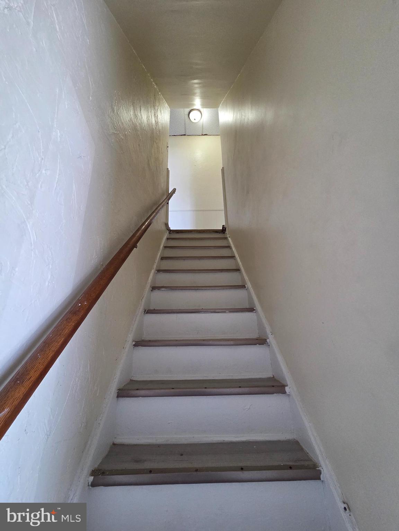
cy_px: 266
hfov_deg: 89.9
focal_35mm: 13
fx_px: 200
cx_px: 200
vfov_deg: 106.2
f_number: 2.2
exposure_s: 1/120
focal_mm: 2.2
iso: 250
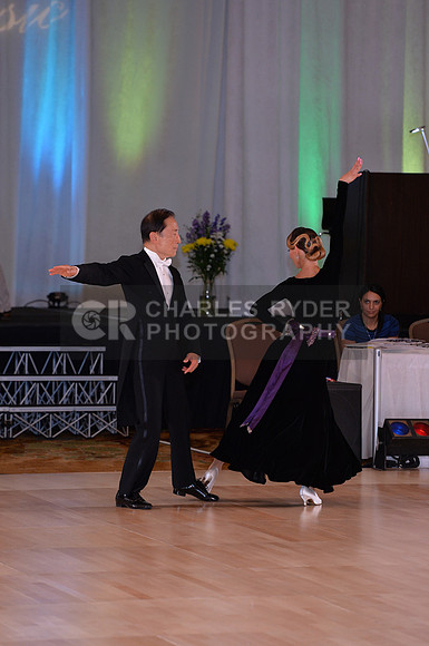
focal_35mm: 175
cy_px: 323
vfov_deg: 11.8
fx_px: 3137
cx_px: 214
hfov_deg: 7.8
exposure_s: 1/250
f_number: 4
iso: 1600
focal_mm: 175
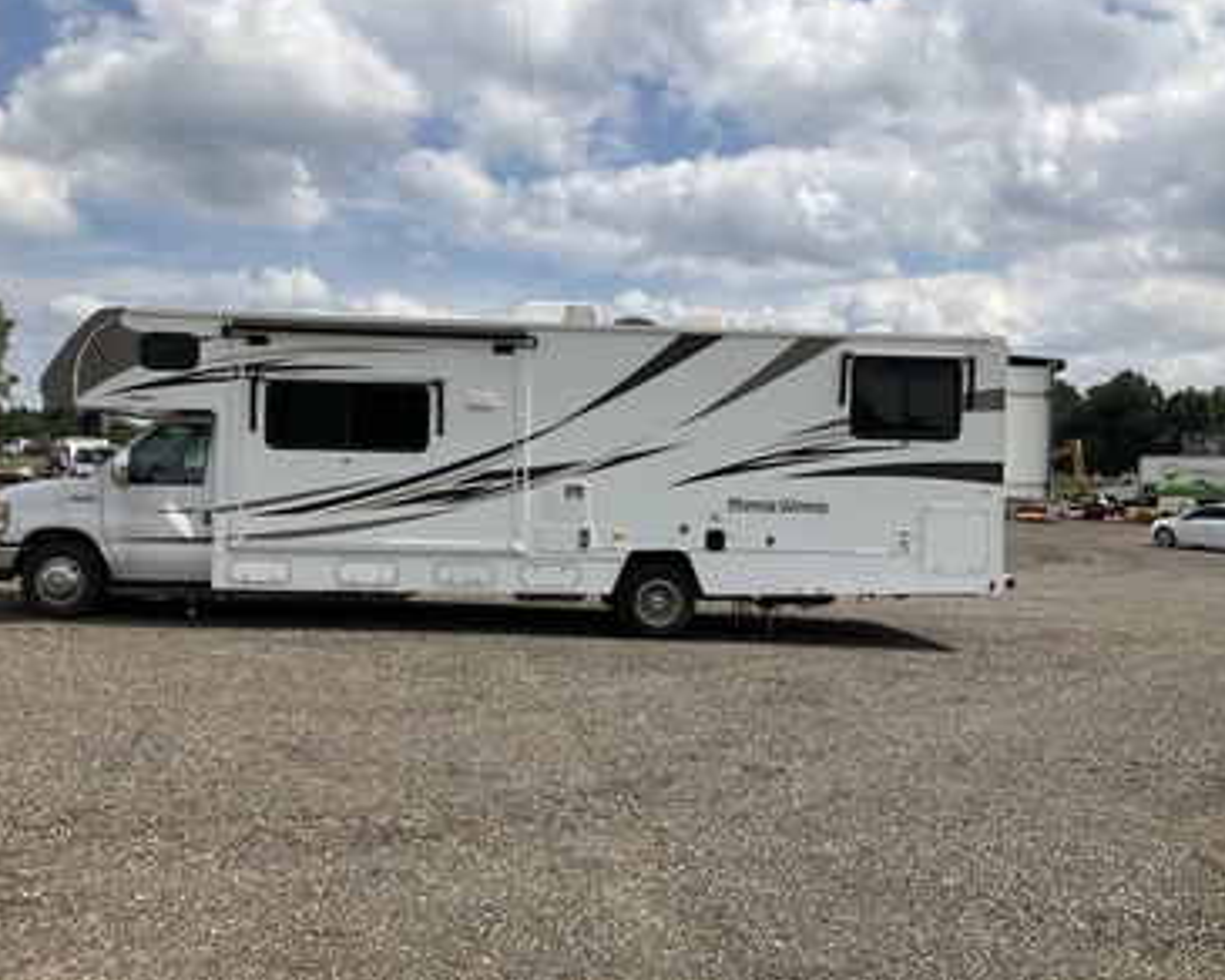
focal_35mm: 31
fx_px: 1124
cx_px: 587
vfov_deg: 47.1
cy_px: 487
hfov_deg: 57.2
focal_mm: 3
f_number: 1.8
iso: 25
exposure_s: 1/2959
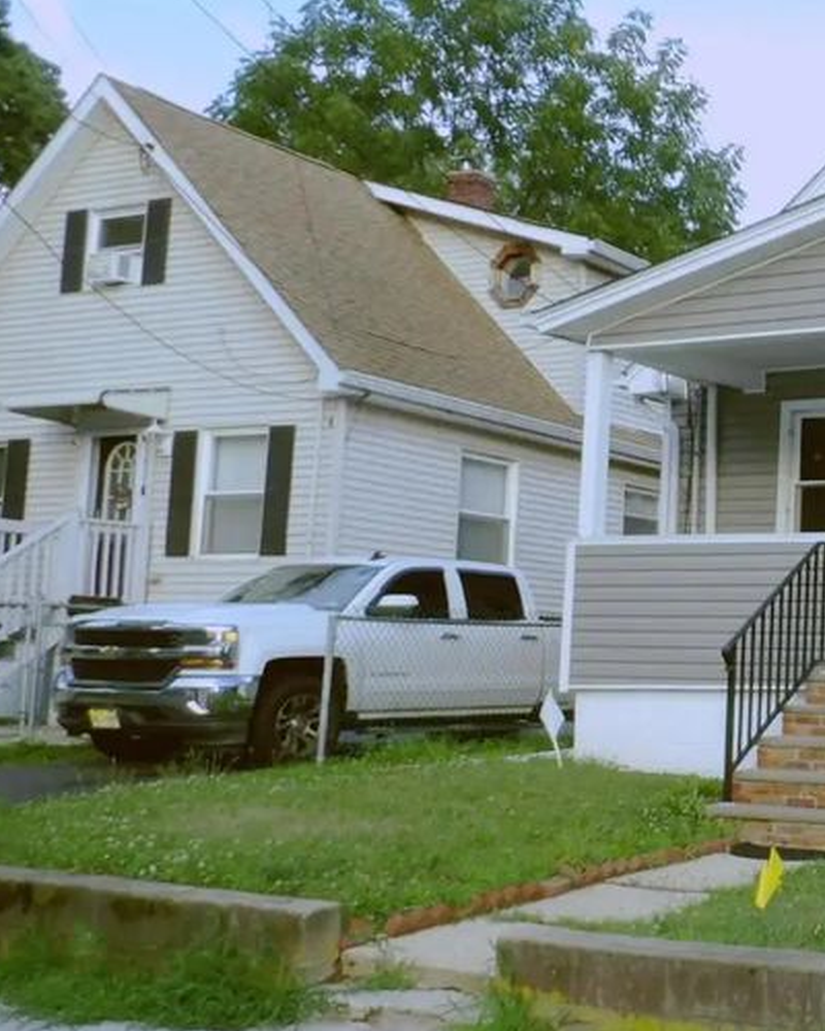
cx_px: 1031
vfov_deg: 38.8
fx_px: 1465
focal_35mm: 48
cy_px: 544
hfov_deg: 27.1
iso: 200
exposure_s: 1/315
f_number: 3.2
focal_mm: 4.3
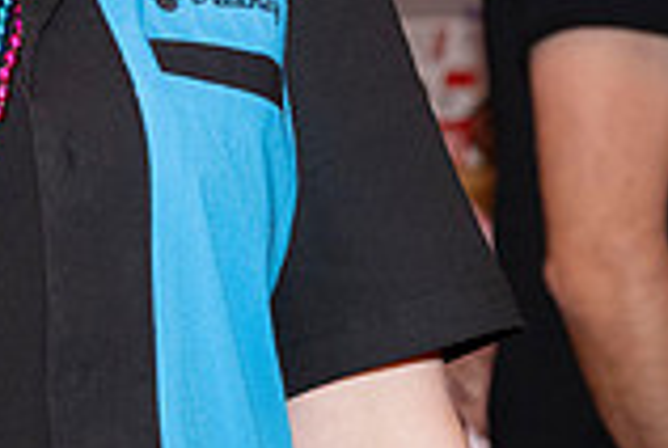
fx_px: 5038
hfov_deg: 7.4
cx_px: -427
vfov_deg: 5.1
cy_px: -167
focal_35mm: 271
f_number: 5.6
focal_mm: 74
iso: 2000
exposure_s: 1/100
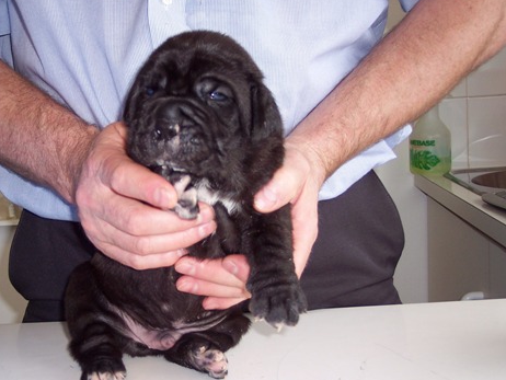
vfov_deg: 27.0
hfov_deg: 35.2
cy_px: 212
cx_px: 174
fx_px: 790
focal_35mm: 54
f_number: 2.8
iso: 100
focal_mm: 8
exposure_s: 1/60
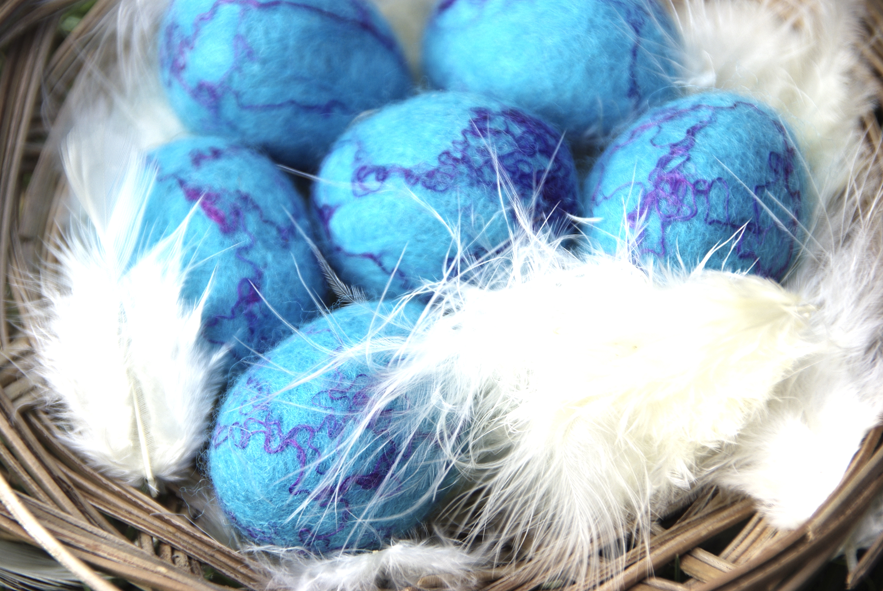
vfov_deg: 5.1
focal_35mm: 270
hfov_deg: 7.6
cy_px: 296
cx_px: 442
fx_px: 6630
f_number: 6.7
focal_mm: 180
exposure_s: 1/250
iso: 100
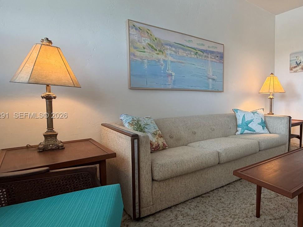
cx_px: 219
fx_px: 201
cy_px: 116
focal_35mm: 23
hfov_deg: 70.0
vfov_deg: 58.9
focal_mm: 2.22
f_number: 2.2
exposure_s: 1/120
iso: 200
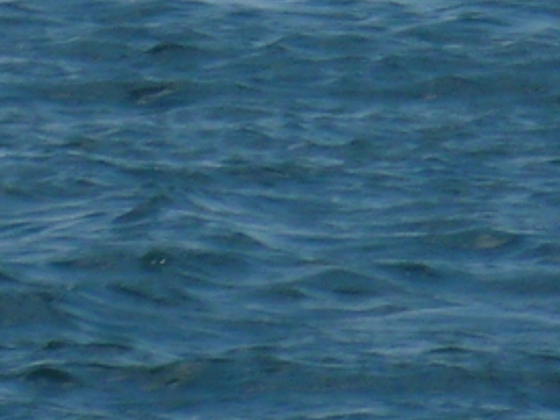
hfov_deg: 1.3
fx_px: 24735
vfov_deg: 1.0
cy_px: -690
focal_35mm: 1529
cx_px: 554
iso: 100
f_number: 5.6
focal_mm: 42.6
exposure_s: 1/800
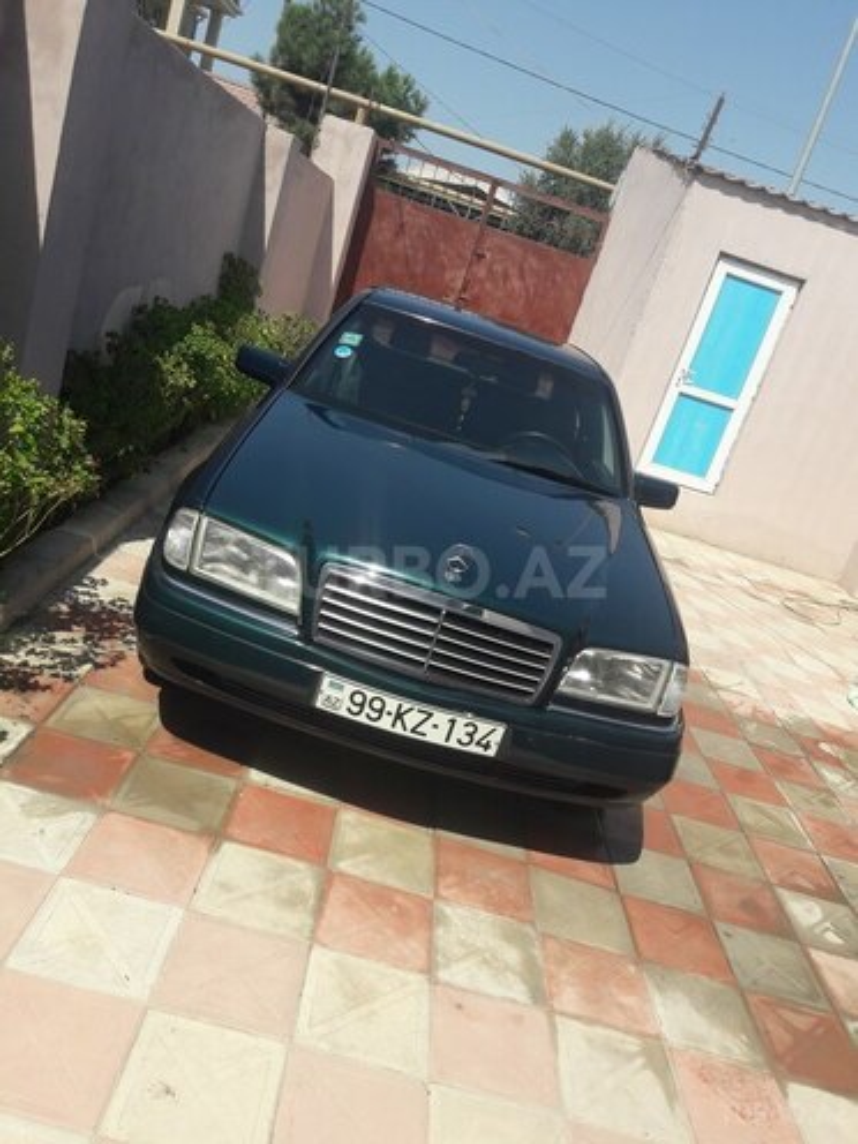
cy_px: 572
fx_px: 925
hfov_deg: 49.7
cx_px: 429
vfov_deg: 63.4
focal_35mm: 28
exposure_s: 1/1805
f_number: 1.9
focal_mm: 3.7
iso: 40
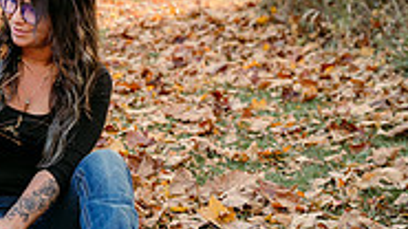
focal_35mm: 118
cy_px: 19
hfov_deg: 16.4
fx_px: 1276
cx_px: -225
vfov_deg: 10.2
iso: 320
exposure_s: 1/250
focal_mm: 36
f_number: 3.2
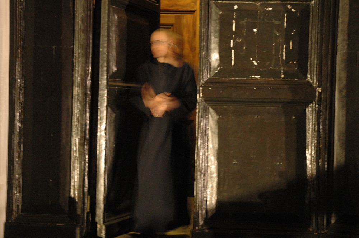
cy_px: 119
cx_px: 180
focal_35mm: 57
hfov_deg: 35.1
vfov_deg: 23.7
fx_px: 568
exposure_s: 1/2.5
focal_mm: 38
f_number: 4.2
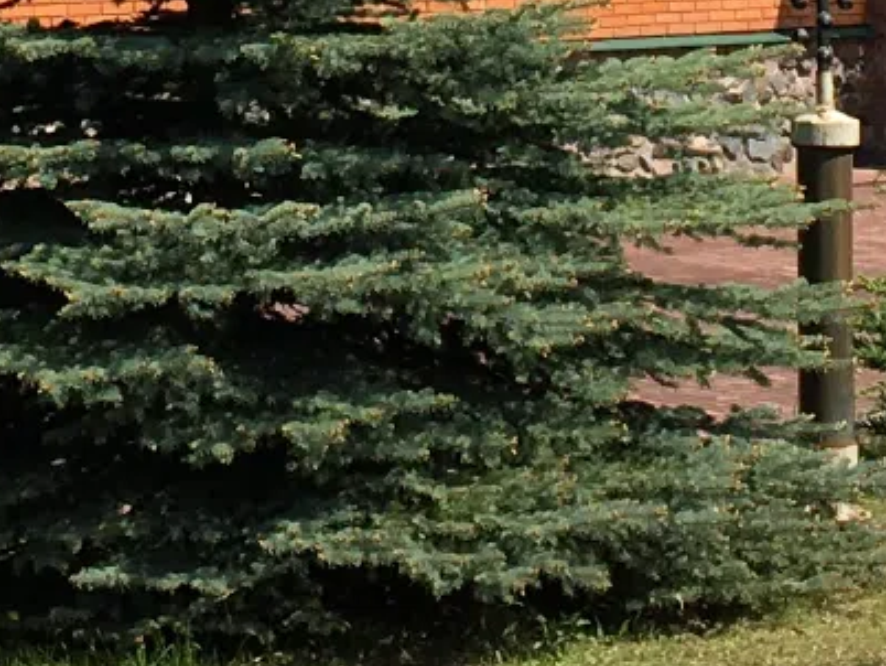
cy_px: -543
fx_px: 4431
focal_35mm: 173
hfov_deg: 11.4
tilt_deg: +3.8
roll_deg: -0.6
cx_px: 240
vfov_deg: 8.3
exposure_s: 1/1350
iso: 25
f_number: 2.2
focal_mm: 4.15
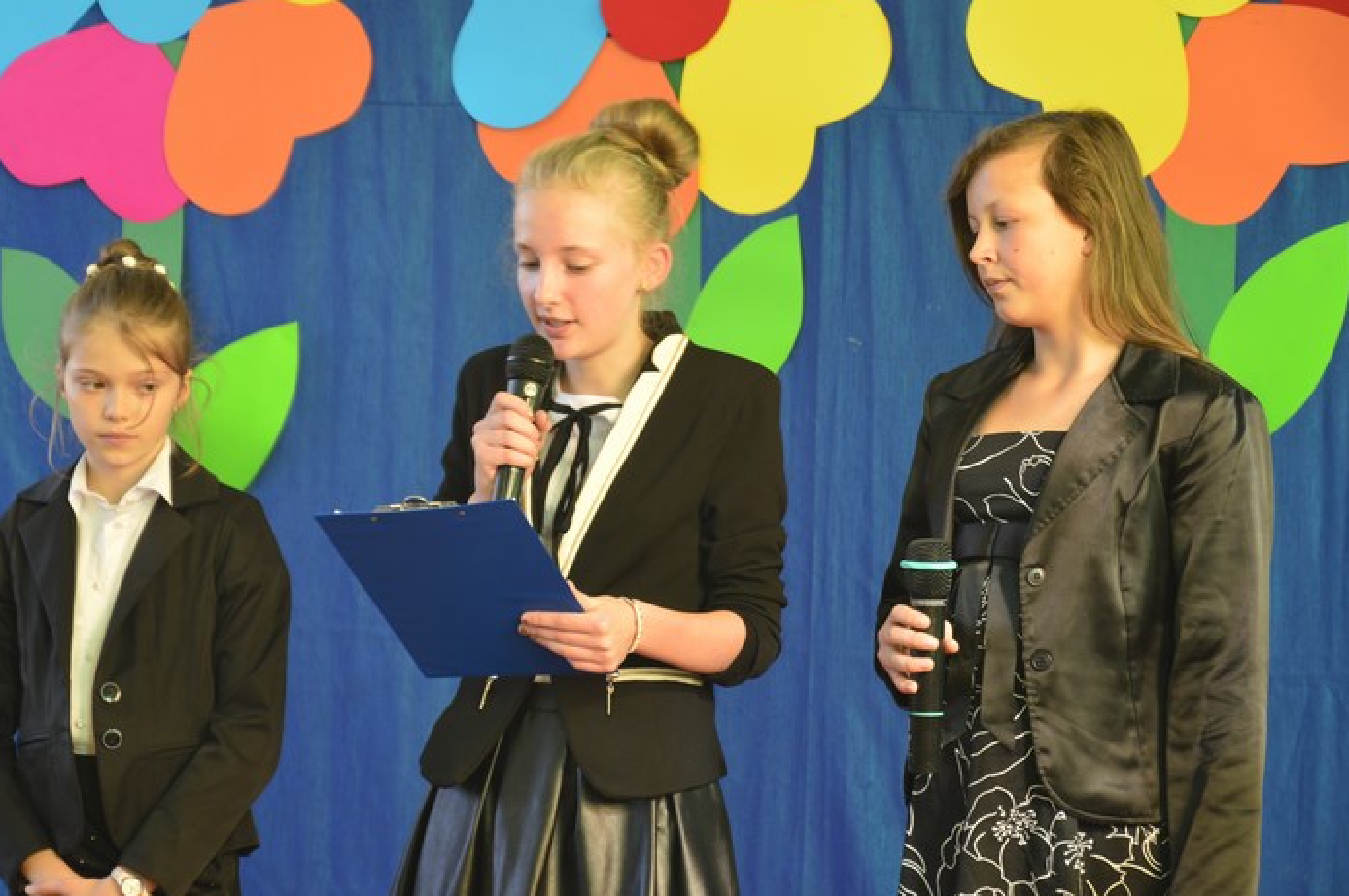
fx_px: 6796
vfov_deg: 7.5
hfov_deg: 11.3
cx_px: 589
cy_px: 439
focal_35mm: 182
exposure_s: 1/20
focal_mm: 105
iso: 400
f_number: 5.6
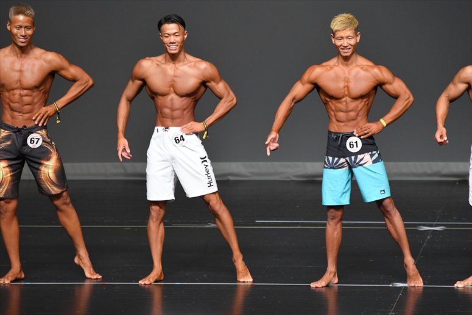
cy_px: 158
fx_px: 4128
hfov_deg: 6.5
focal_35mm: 315
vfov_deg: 4.4
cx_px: 236
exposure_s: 1/400
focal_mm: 210
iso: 2500
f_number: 5.6
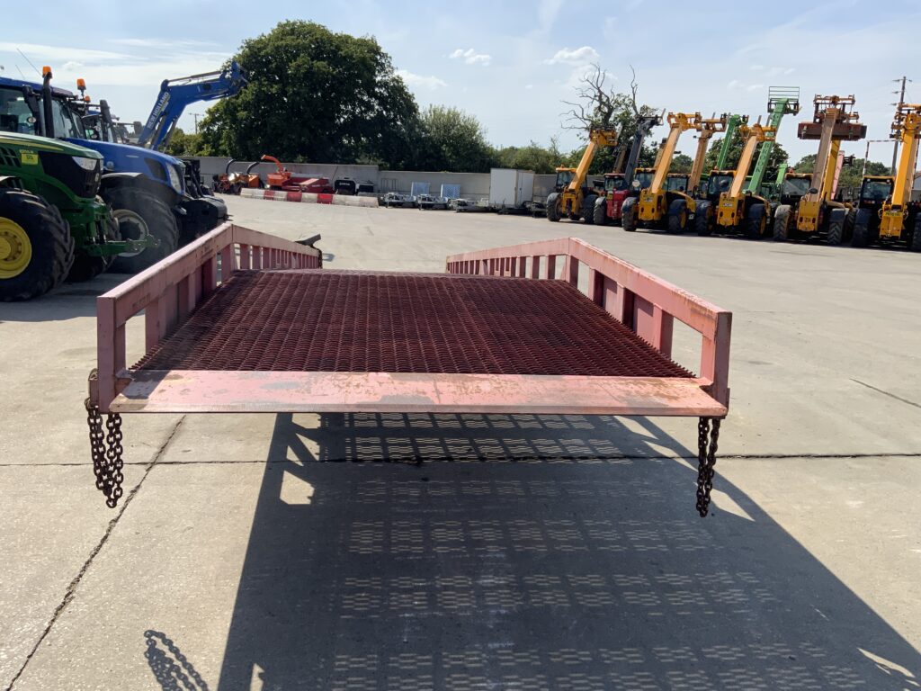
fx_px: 772
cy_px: 346
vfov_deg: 48.2
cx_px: 460
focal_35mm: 29
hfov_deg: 61.7
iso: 16
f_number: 1.8
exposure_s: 1/1912
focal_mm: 3
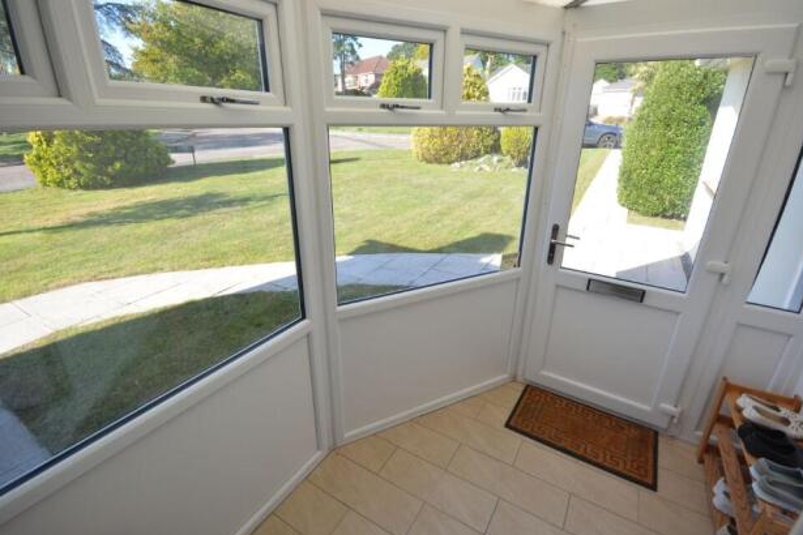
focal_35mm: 16
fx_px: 357
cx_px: 407
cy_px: 264
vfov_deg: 73.7
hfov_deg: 96.7
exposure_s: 1/250
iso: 400
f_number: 8
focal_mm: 10
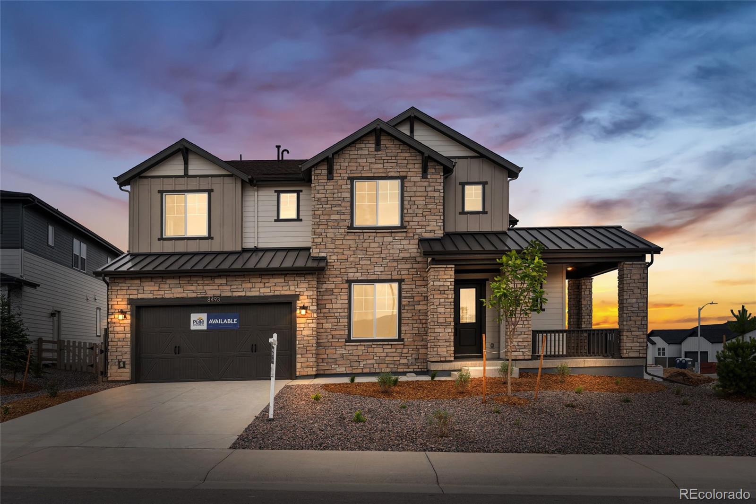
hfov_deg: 68.4
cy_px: 252
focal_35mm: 26
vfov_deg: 48.7
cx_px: 378
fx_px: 556
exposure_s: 1/200
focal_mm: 26.5
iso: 160
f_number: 8
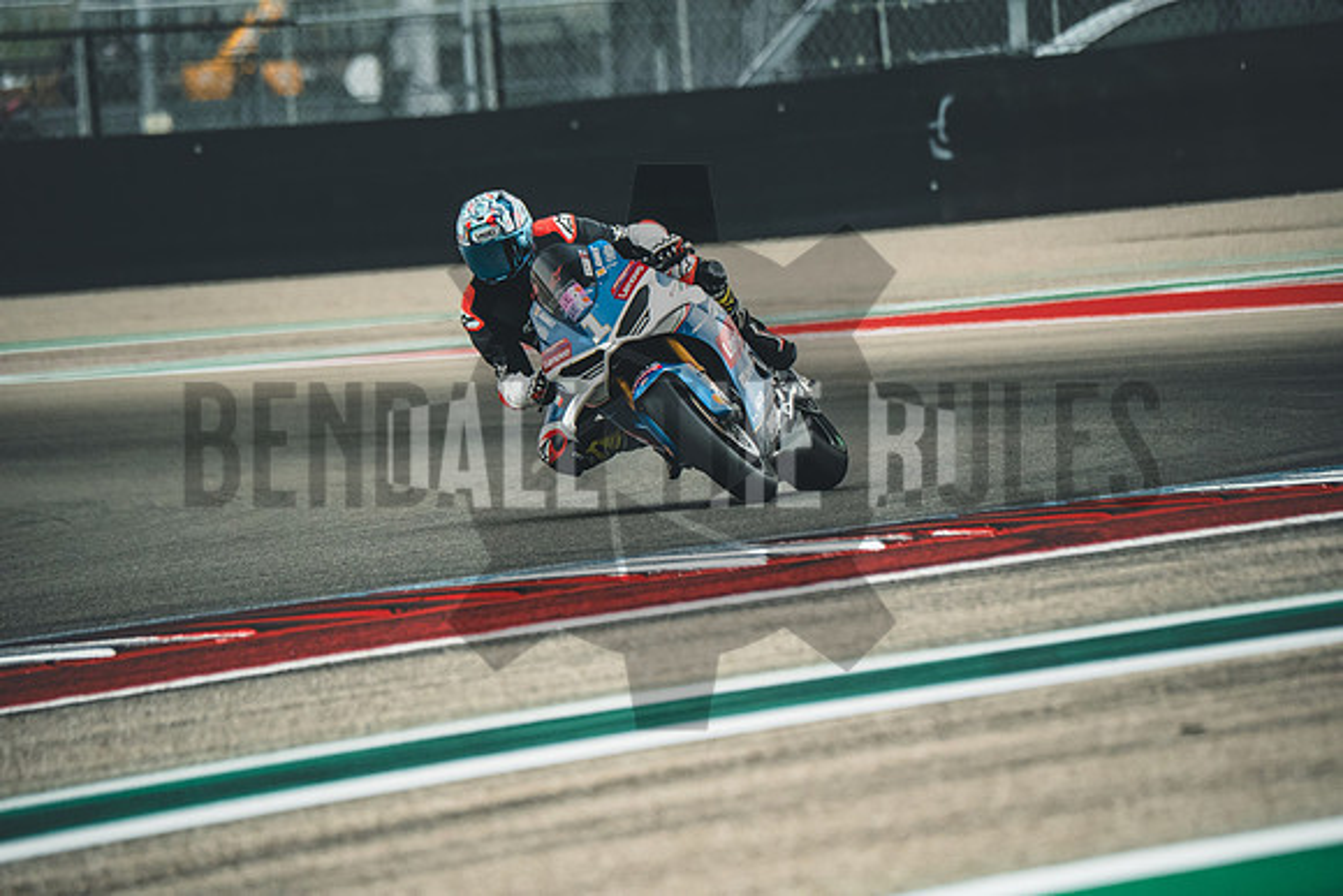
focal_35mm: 452
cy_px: 448
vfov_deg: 3.0
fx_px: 16865
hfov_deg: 4.6
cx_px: 672
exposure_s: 1/2000
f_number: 5.2
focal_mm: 301.1
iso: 1600
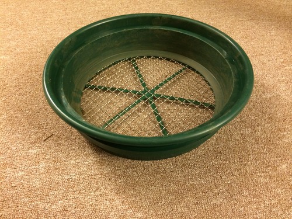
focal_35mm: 30
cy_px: 110
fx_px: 253
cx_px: 146
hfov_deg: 60.0
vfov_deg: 46.8
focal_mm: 4.12
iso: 320
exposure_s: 1/24
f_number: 2.2
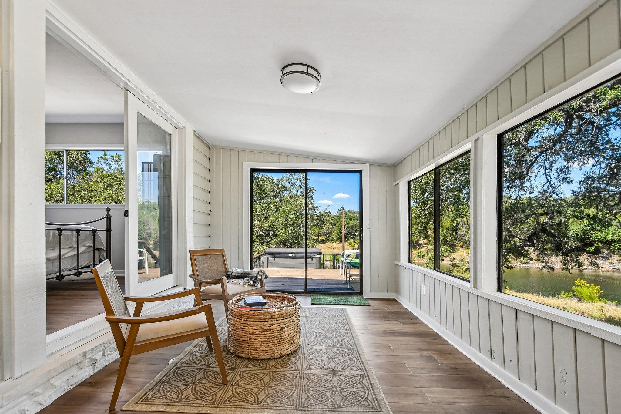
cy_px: 207
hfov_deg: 100.4
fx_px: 259
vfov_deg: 77.3
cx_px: 310
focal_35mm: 15
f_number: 8
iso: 400
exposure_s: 1/250
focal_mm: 10
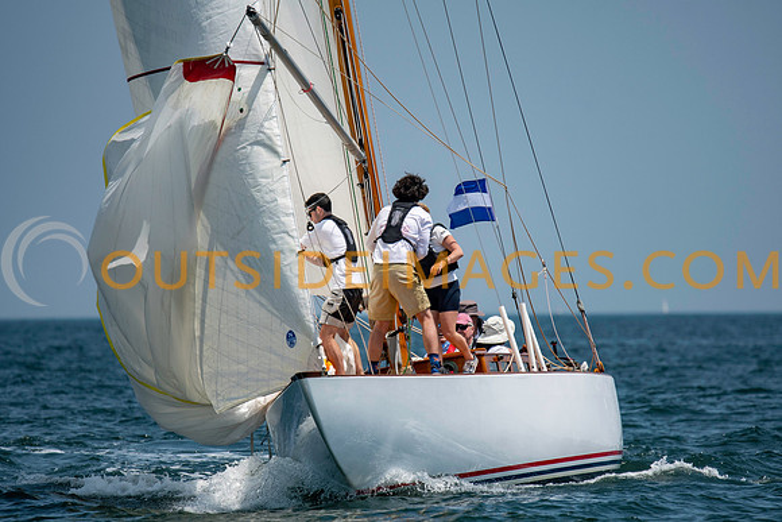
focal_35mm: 450
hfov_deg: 4.6
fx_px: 9777
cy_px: 261
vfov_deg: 3.1
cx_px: 391
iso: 200
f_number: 4
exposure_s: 1/4000
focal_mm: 300
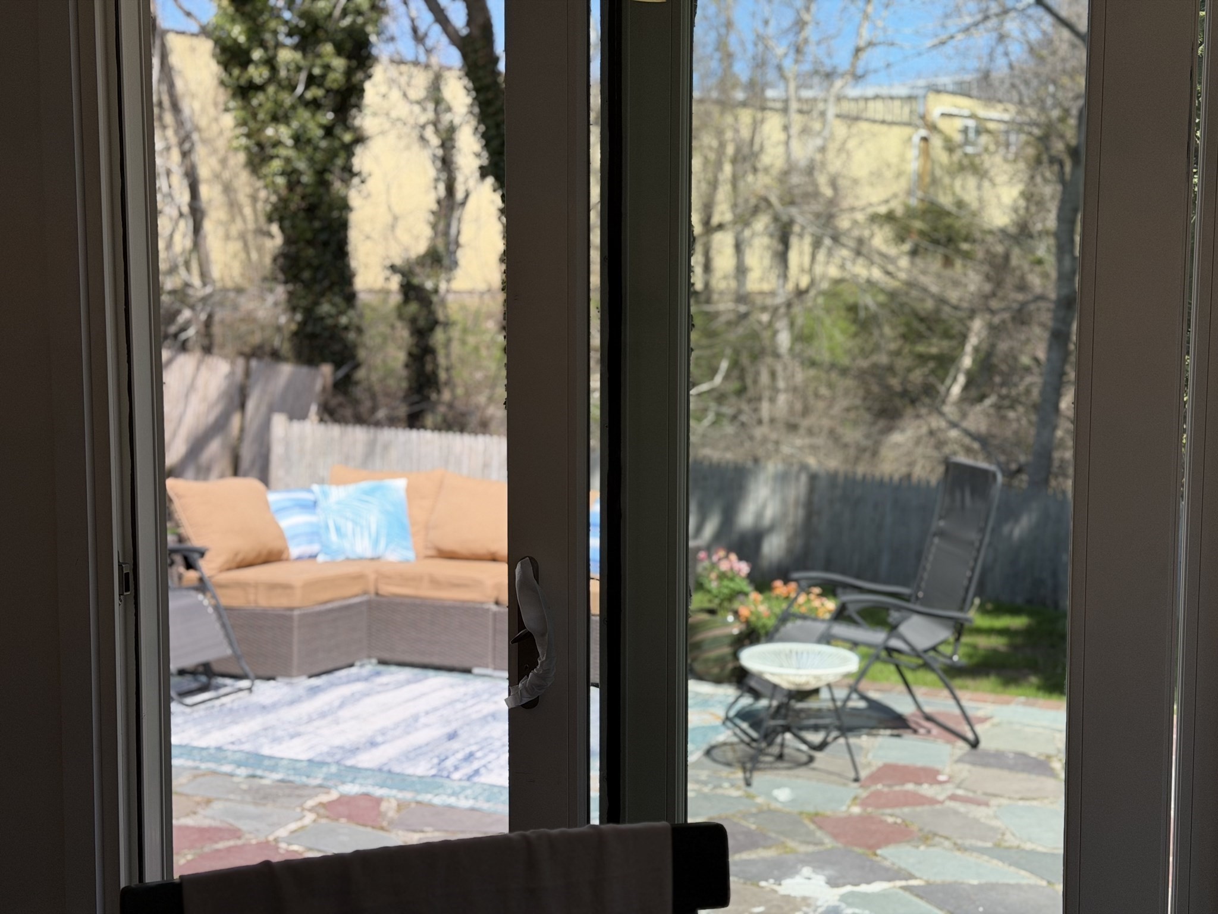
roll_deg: +0.2
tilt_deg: -6.1
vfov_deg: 30.3
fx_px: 1689
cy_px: 457
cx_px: 609
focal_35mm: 48
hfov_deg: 39.7
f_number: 1.78
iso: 80
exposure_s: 1/2208
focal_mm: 6.76
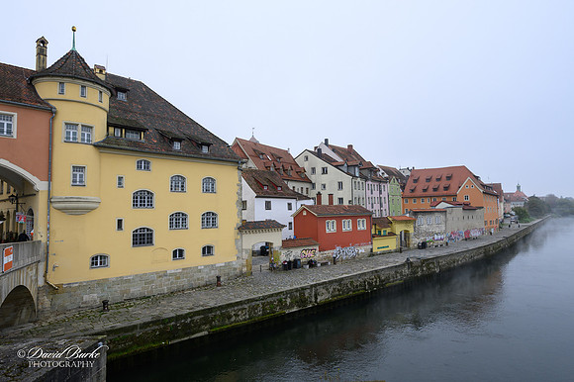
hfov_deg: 81.2
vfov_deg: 59.4
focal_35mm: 21
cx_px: 287
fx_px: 335
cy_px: 191
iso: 160
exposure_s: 1/200
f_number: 8
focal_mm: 14
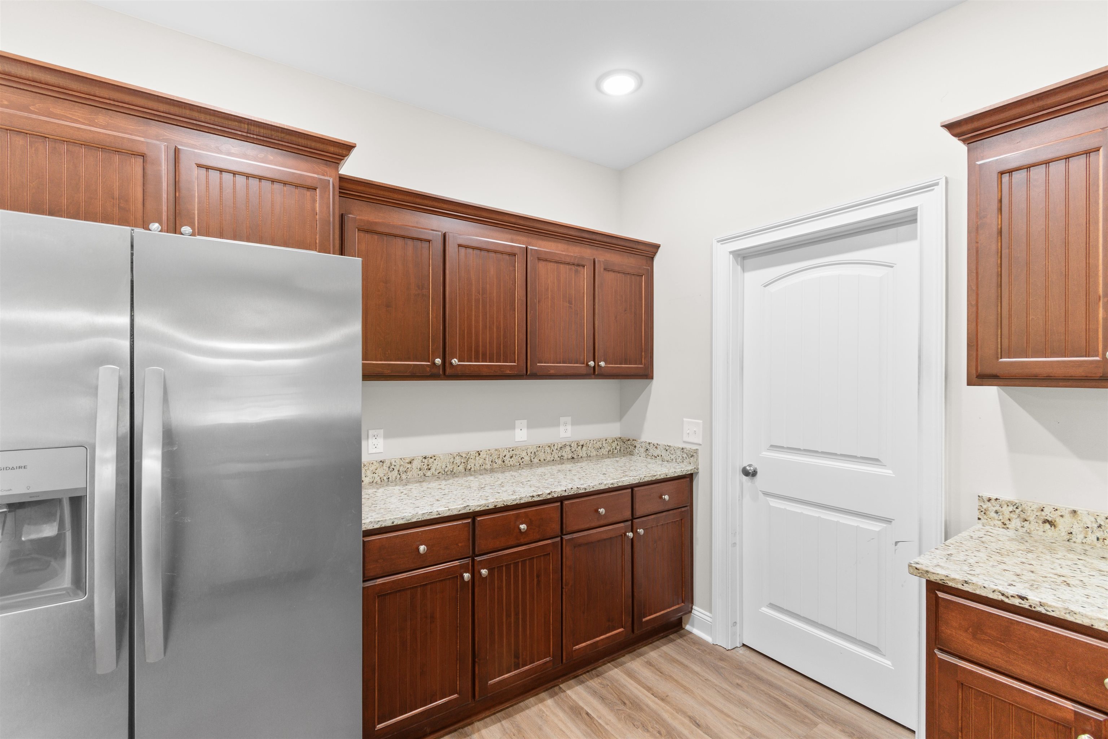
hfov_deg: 100.4
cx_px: 554
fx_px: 462
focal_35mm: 15
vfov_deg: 77.3
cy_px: 370
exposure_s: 1/1.25
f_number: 4.5
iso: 100
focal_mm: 10
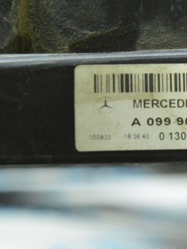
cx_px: 199
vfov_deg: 14.6
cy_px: 120
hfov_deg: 10.9
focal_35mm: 135
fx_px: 971
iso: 6400
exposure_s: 1/125
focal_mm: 55
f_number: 5.6
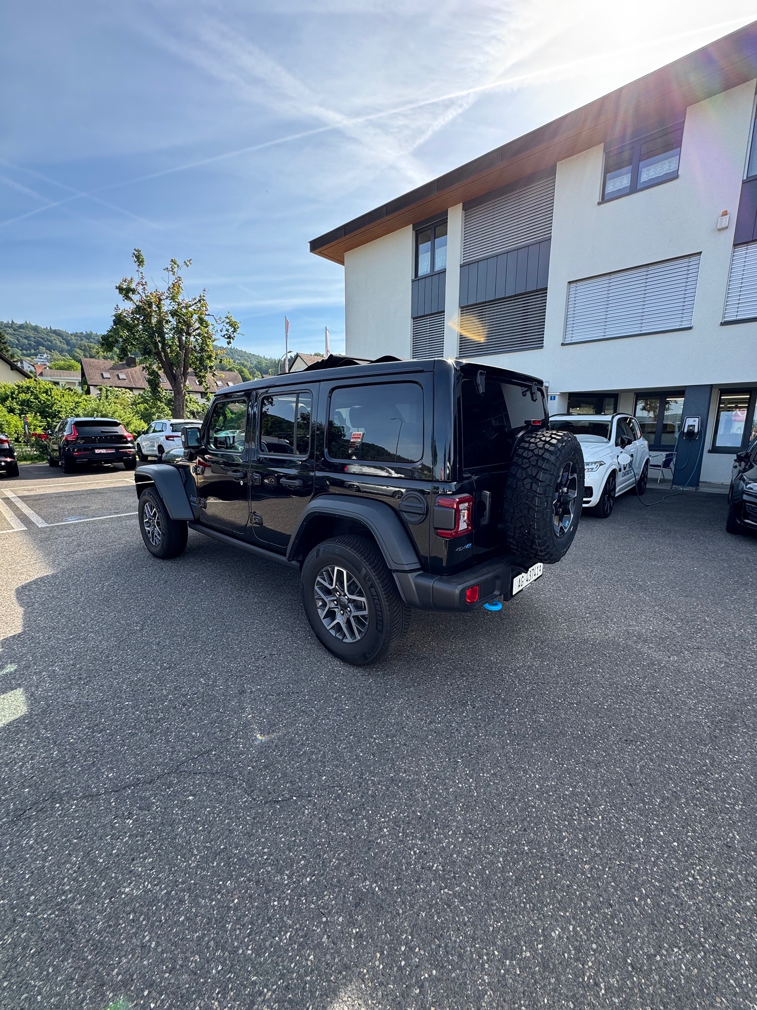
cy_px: 505
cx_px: 378
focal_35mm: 14
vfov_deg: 102.1
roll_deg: -0.6
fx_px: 408
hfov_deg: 85.7
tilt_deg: -9.0
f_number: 2.2
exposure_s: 1/284
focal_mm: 2.22
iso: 40
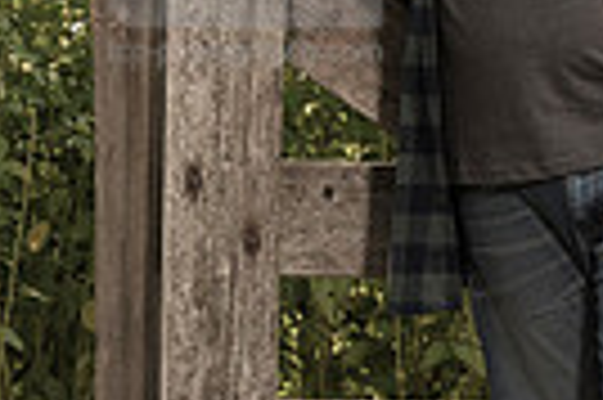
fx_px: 9787
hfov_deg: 3.5
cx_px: 197
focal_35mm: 585
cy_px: -124
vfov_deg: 2.3
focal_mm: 120
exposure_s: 1/250
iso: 40
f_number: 4.5
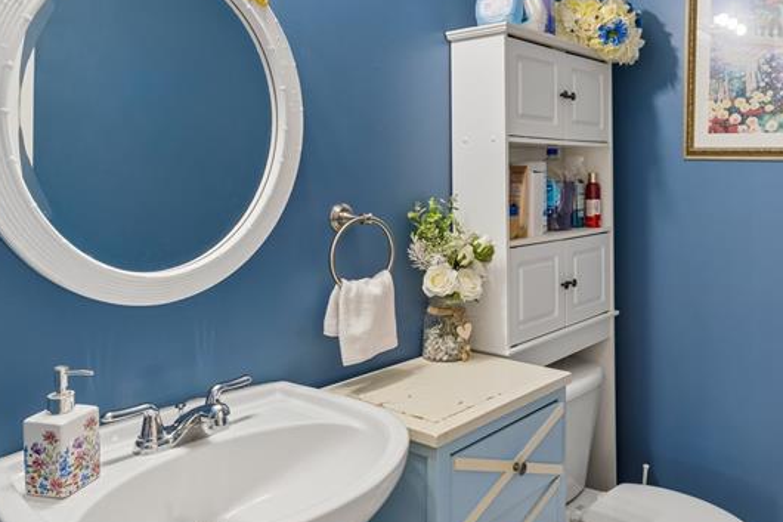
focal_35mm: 30
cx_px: 548
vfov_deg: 43.0
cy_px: 173
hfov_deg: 59.9
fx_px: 652
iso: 400
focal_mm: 15.5
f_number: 13
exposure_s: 1/4
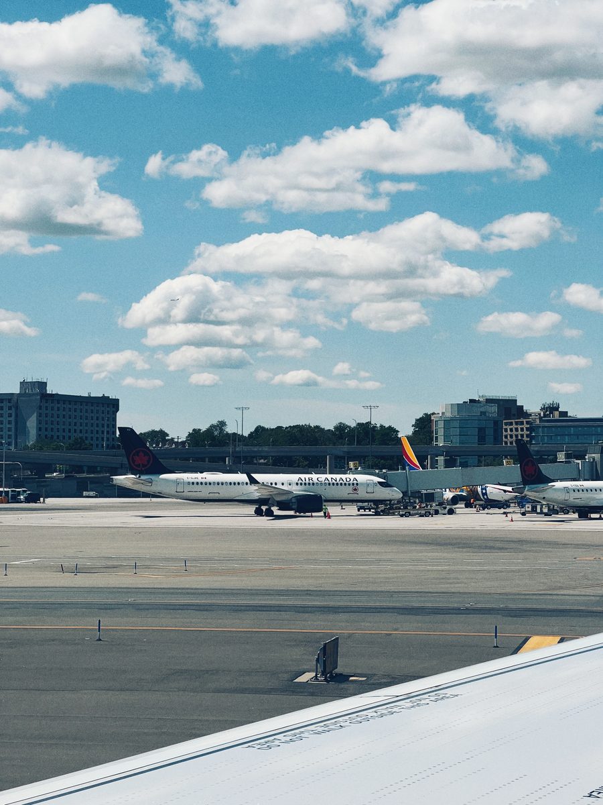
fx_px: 1788
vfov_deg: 25.3
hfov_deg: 19.1
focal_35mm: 77
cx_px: 302
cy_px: 402
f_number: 2.8
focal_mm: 9
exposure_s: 1/1429
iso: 32
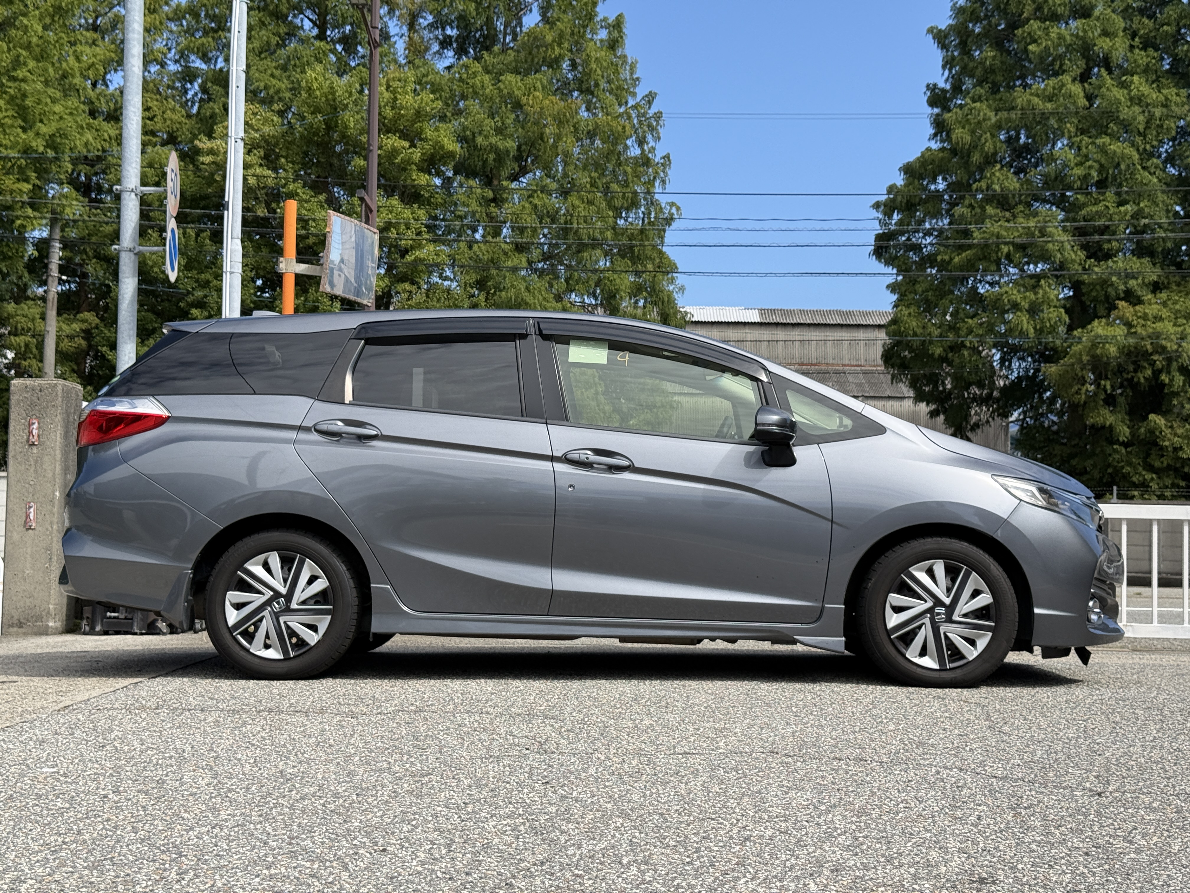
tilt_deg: +3.2
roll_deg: -0.4
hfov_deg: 39.7
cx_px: 595
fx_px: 1650
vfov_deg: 30.3
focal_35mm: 48
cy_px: 446
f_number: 1.78
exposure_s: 1/3534
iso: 64
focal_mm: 6.76
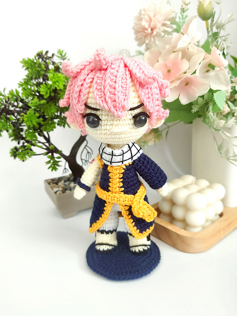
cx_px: 118
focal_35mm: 28
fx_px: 256
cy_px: 158
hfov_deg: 49.7
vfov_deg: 63.4
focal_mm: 6.06
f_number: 1.7
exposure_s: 1/25
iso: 1600
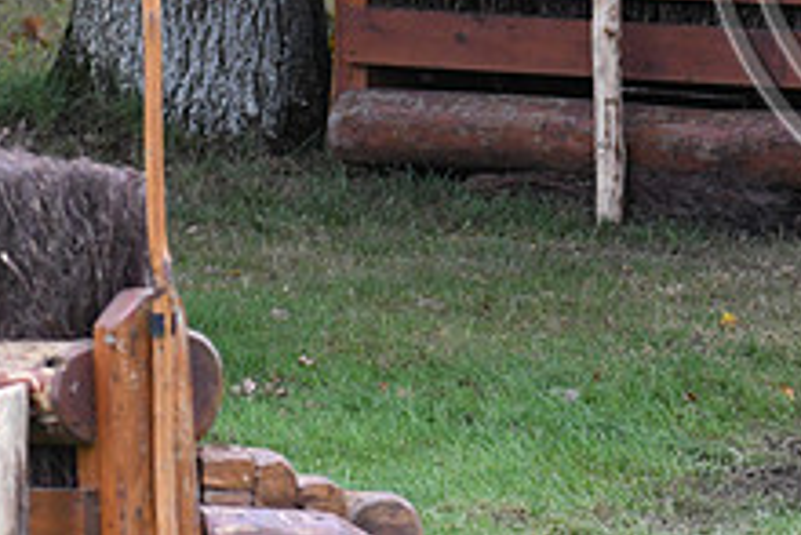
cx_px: 1034
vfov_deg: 1.7
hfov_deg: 2.5
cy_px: -166
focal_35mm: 829
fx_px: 18457
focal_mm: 210
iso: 2000
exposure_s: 1/1250
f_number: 4.5
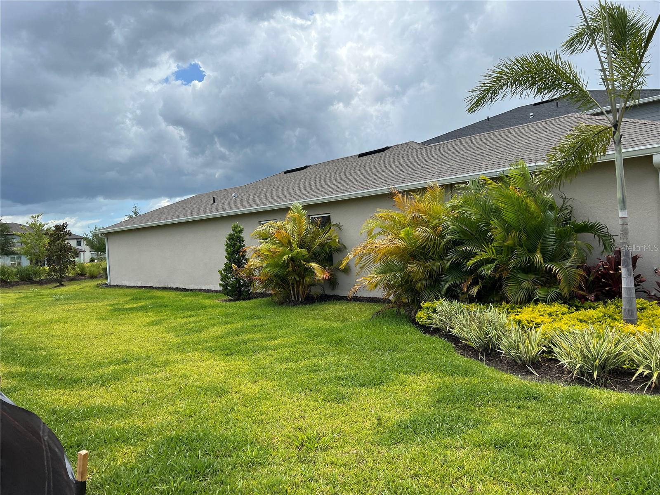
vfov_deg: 53.1
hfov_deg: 67.3
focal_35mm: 26
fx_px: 496
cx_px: 330
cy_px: 248
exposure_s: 1/4274
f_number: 1.5
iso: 50
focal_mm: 5.7
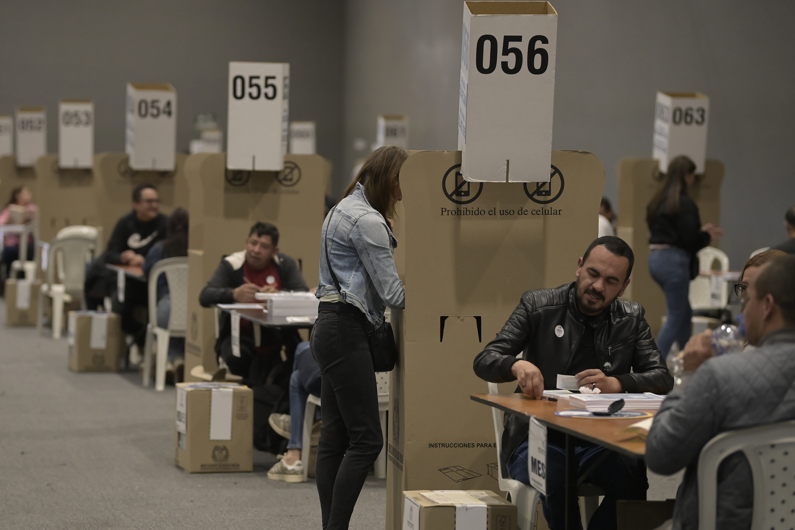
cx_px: 336
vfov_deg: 10.5
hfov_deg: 15.6
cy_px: 291
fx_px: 2893
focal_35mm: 131
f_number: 2.8
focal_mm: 112
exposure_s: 1/1000
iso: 4000
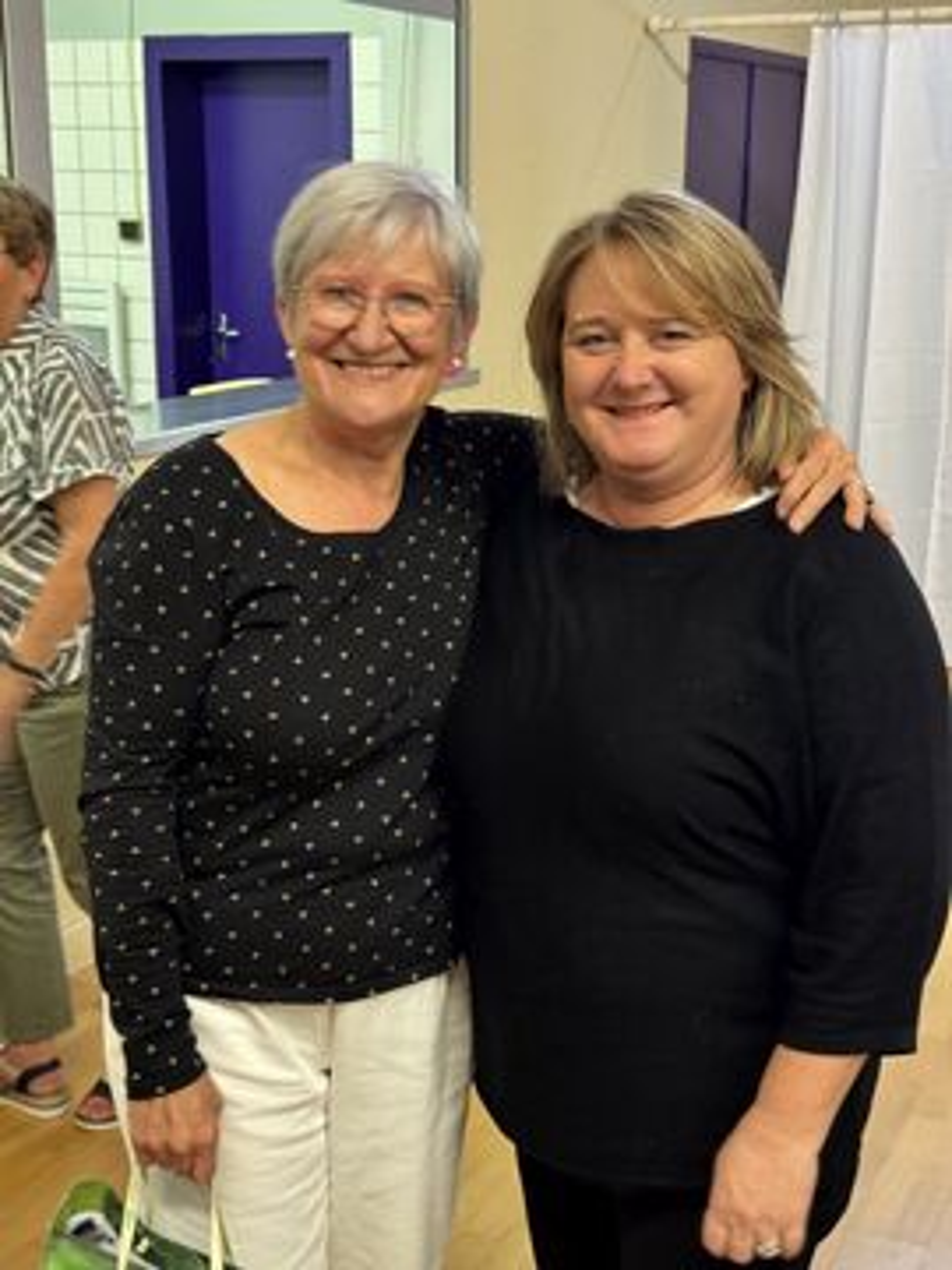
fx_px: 1760
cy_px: 635
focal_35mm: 48
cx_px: 476
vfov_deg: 39.7
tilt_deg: -12.5
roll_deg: -0.8
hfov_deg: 30.3
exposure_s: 1/50
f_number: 1.78
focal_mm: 6.76
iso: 200
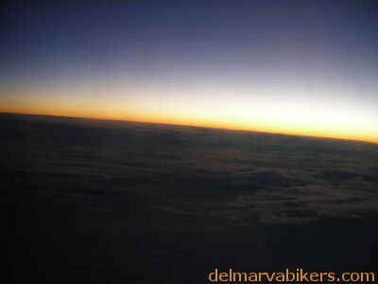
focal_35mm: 38
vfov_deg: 37.7
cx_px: 189
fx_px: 415
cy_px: 142
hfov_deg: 49.0
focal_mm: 6.3
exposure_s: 1/22.1
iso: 50
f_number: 3.2
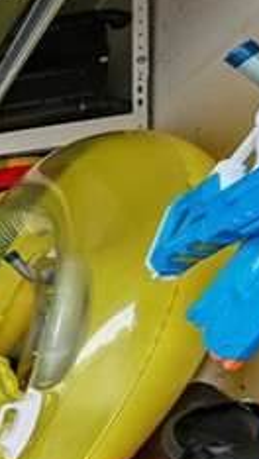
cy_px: 436
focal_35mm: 55
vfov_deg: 35.0
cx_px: -598
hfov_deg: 10.2
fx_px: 670
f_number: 8
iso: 250
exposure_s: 1/6
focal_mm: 12
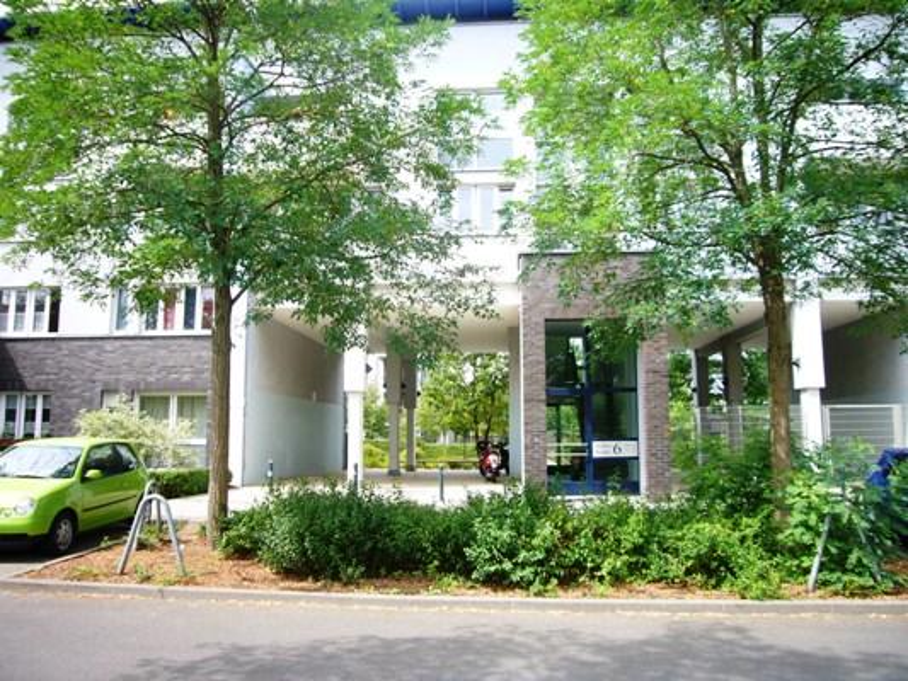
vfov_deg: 49.8
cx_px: 454
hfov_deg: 63.4
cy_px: 340
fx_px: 735
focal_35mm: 28
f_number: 2.8
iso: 80
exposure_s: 1/250
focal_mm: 4.6
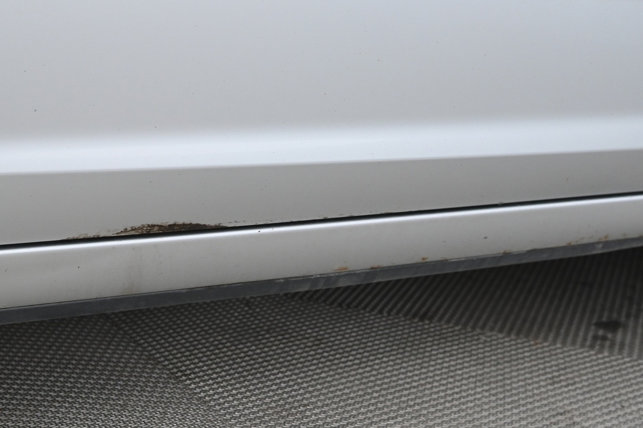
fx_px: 1035
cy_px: 188
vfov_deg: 23.3
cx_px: 308
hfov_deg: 34.5
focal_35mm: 58
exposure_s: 1/50
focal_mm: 38
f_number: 4
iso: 2000
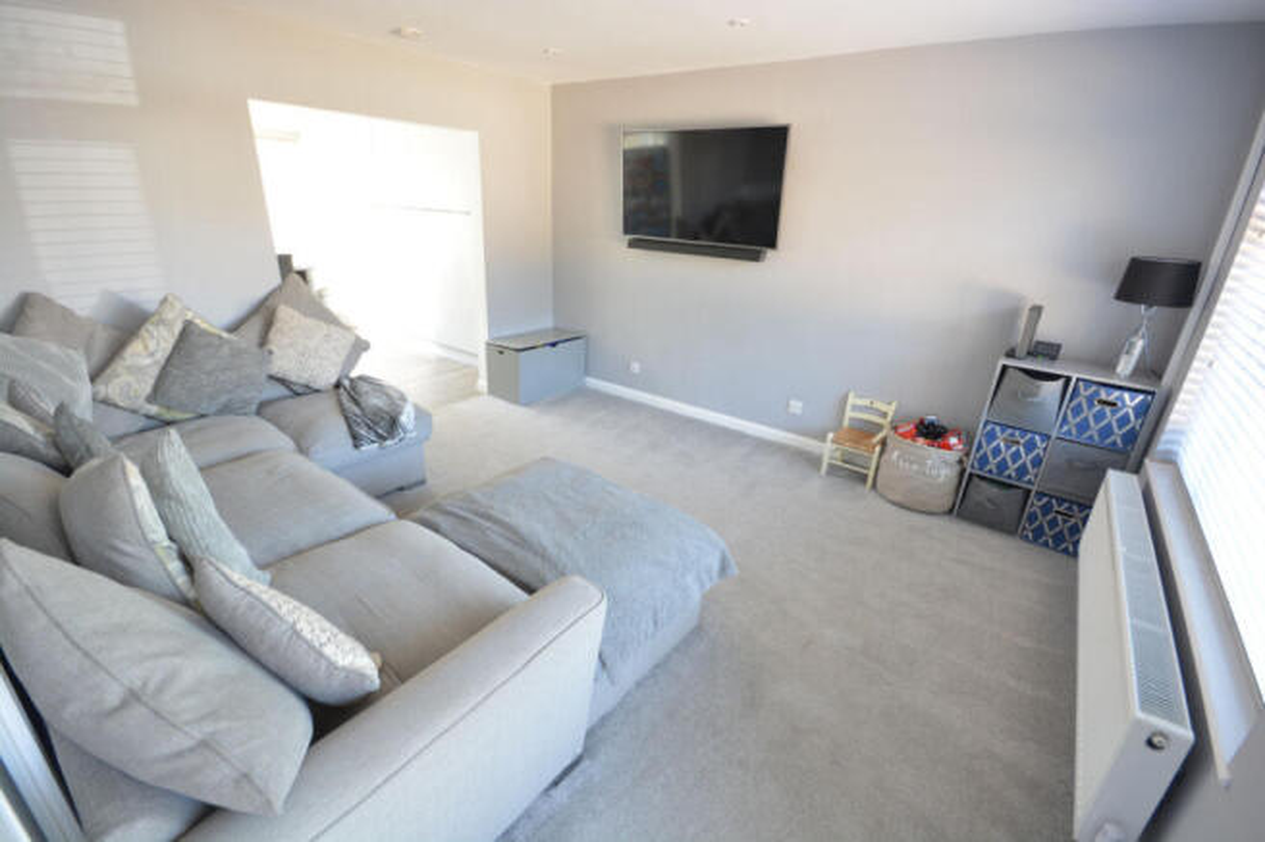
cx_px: 632
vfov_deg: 77.3
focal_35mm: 15
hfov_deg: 100.4
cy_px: 421
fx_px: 527
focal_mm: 10
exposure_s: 1/6
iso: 400
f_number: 8
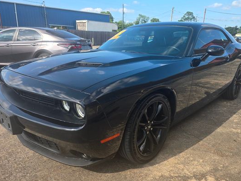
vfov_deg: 49.7
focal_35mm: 28
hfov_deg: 63.4
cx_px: 127
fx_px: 195
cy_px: 94
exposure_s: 1/367
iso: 12
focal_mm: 6.3
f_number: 1.7
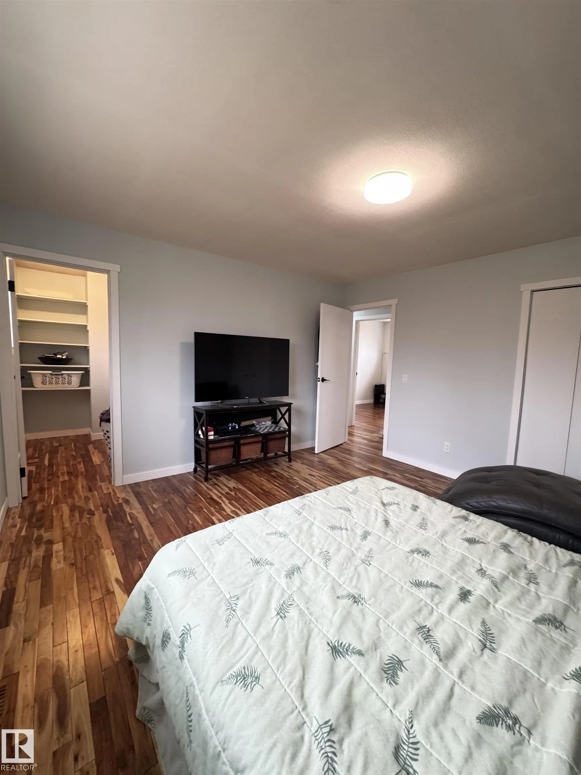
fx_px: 313
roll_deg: -1.4
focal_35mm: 14
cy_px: 388
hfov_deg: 85.7
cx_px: 290
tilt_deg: -8.2
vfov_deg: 102.1
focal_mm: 2.22
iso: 320
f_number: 2.2
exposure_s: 1/60
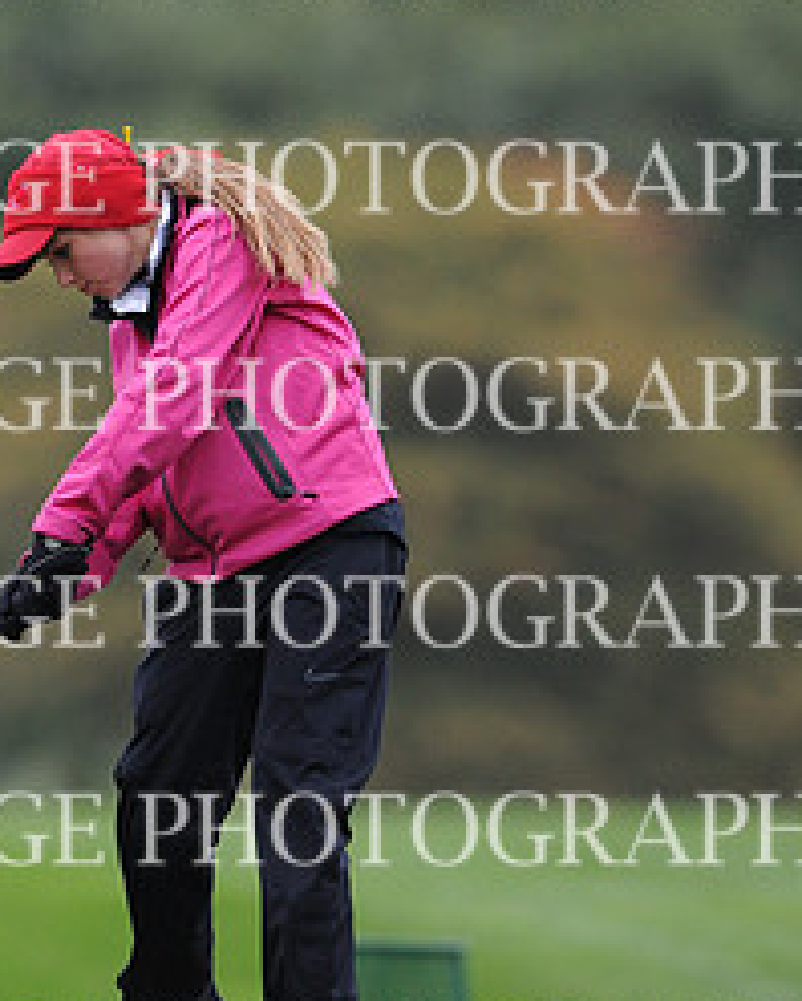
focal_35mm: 880
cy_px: 284
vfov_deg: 2.2
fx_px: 26078
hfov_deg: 1.8
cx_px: 109
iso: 1250
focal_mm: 400
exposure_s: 1/2000
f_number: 4
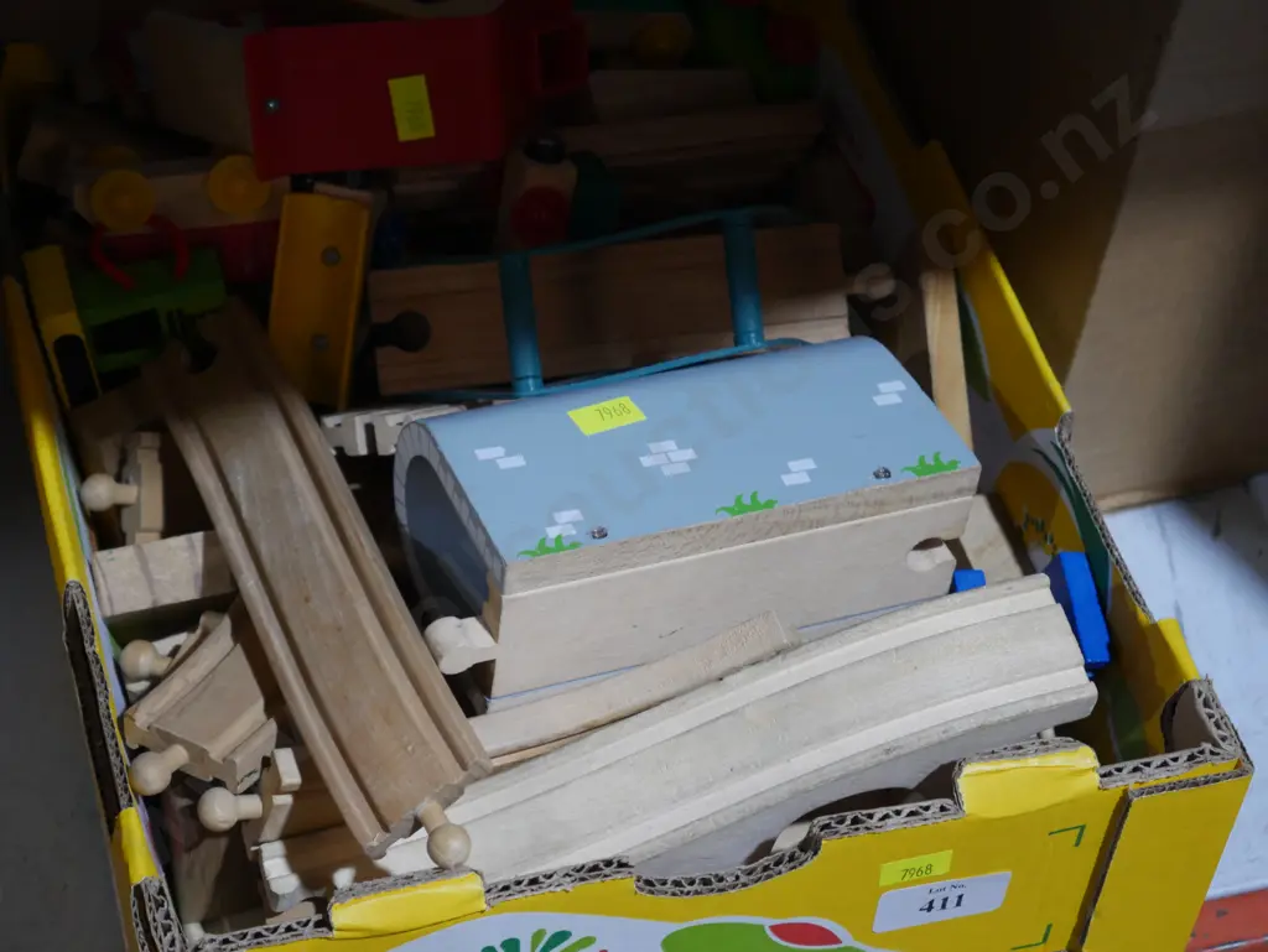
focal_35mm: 78
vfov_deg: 18.9
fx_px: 2859
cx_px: 634
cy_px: 476
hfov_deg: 25.0
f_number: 5.6
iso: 1000
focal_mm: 39
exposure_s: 1/100
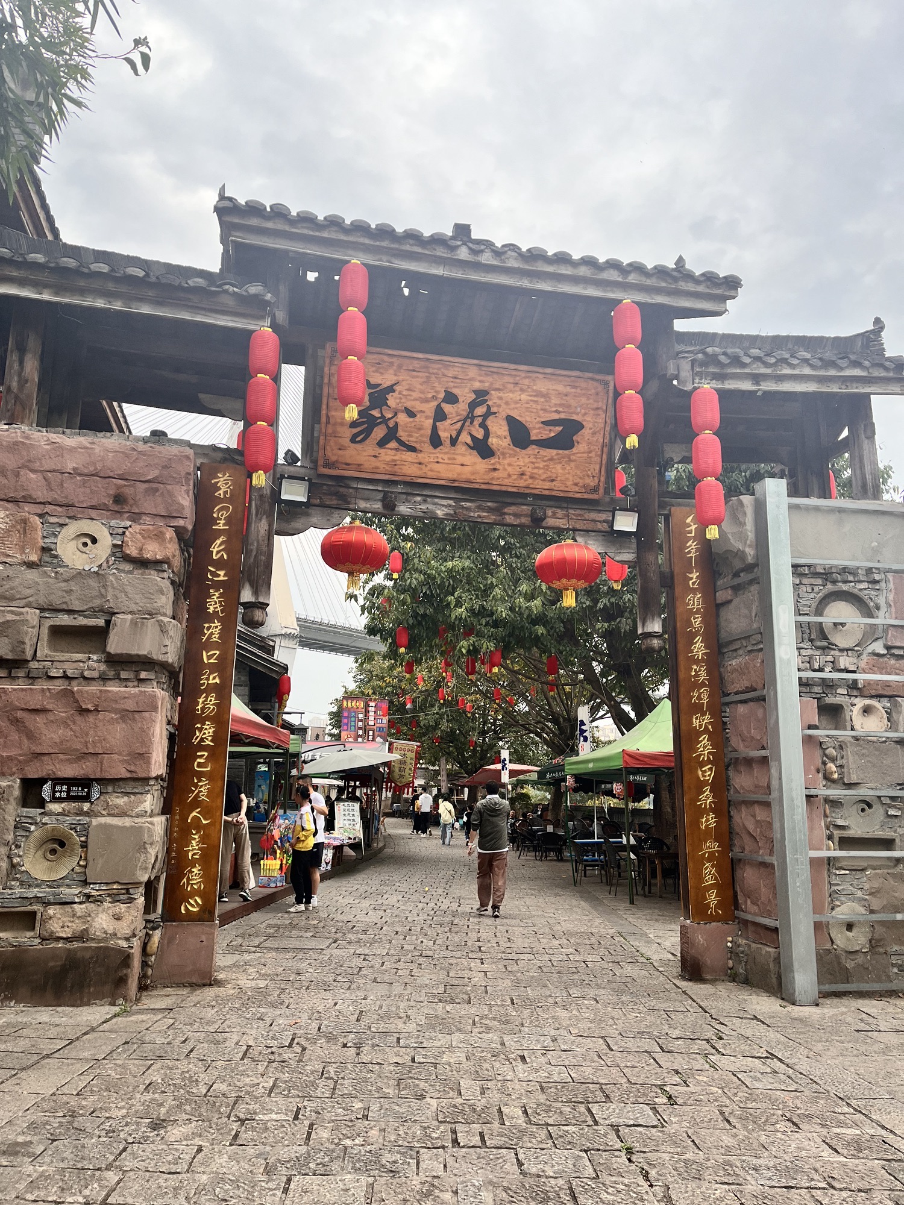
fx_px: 905
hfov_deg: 53.1
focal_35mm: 26
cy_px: 602
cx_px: 452
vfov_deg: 67.3
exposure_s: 1/580
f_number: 1.6
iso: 50
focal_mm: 5.1
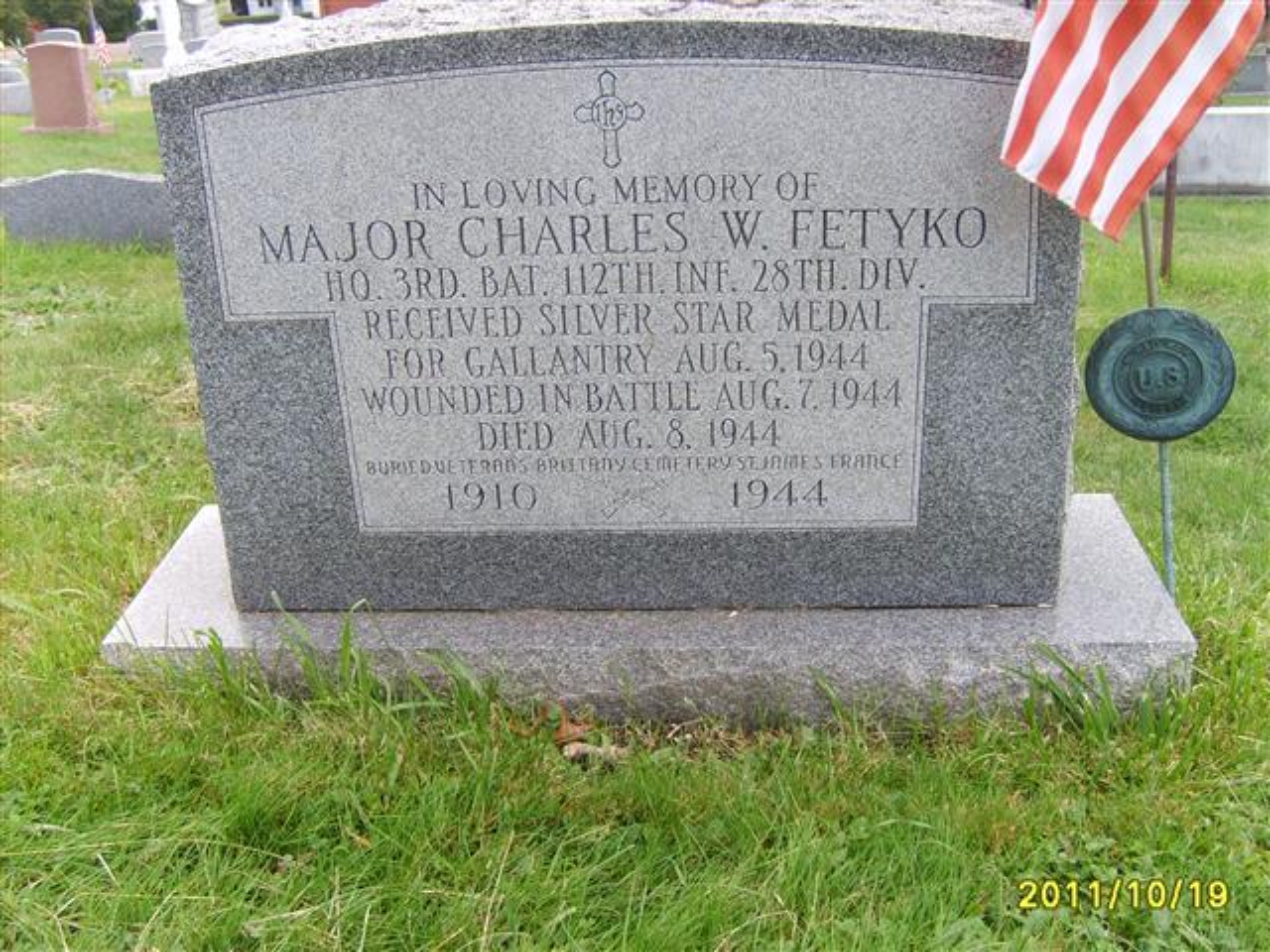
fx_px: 1284
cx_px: 635
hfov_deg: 52.6
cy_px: 476
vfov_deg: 40.7
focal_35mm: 35
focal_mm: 5.8
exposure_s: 1/180
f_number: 2.8
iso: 50
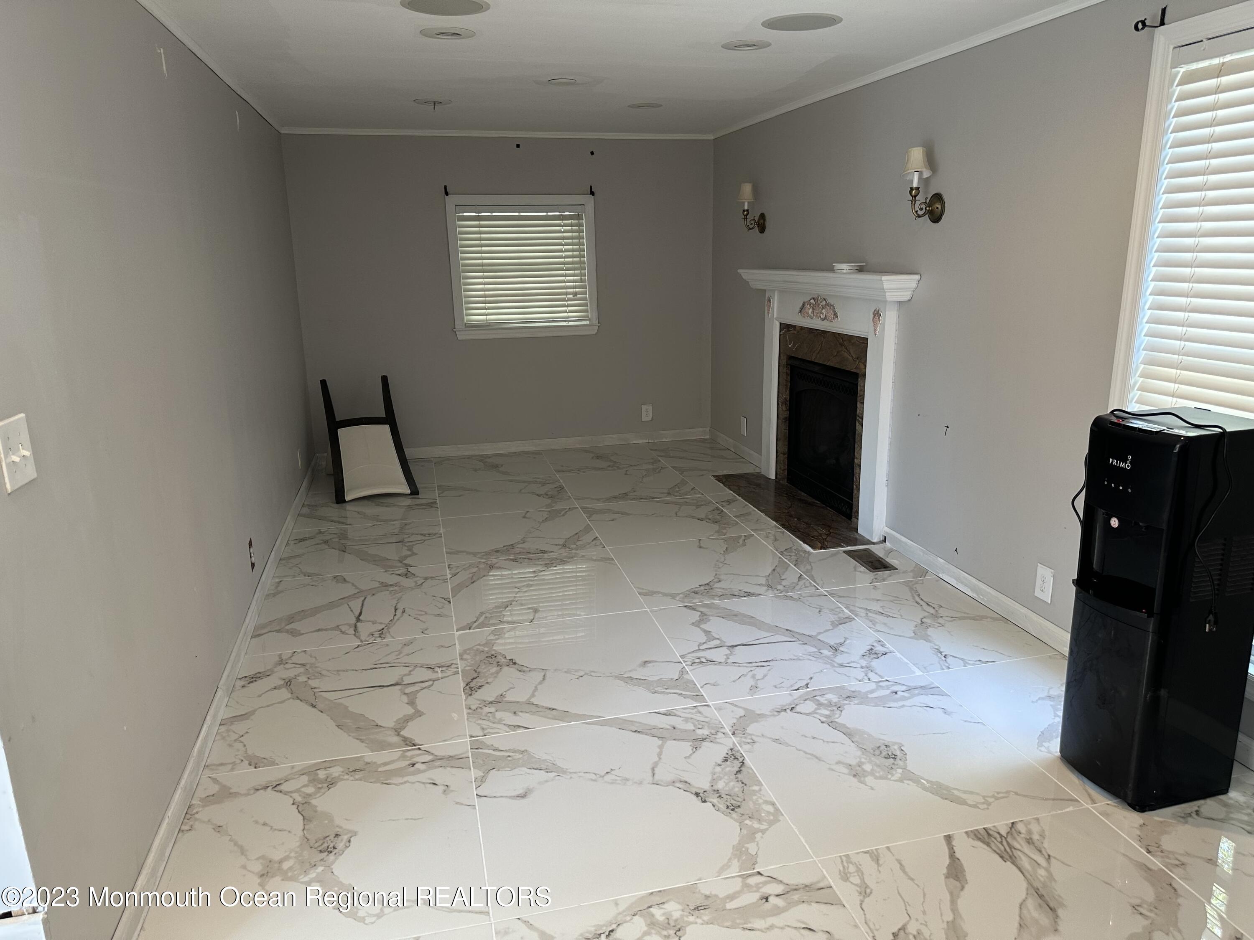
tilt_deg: -15.3
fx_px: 869
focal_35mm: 24
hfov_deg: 71.6
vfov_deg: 56.8
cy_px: 470
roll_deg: +1.1
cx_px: 627
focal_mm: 6.86
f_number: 1.78
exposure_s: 1/60
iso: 125
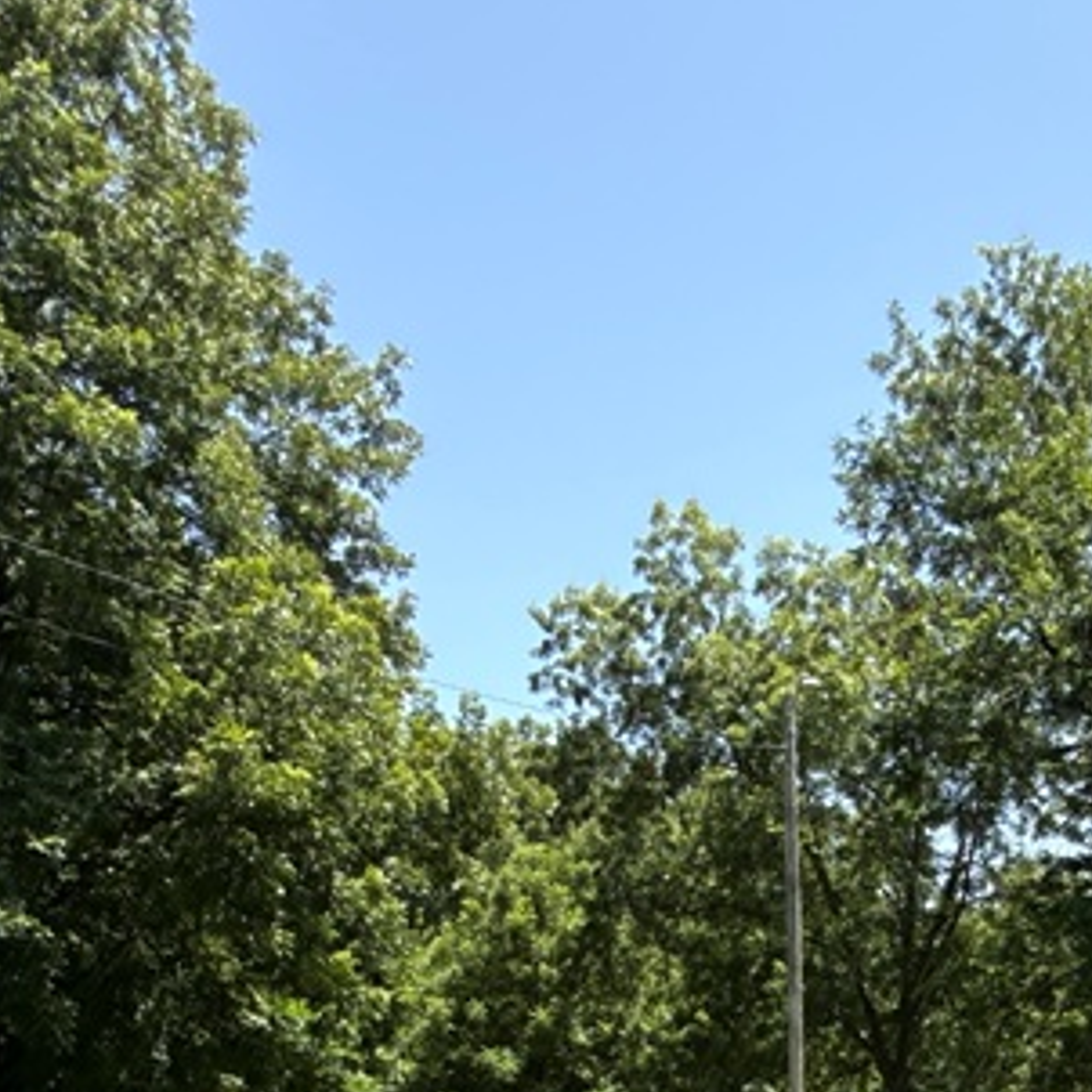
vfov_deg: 33.8
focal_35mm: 42
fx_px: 1499
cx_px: 828
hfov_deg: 38.9
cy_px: 1247
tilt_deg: -2.2
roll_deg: +0.1
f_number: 2.2
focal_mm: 2.22
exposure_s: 1/830
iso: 50
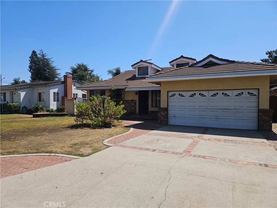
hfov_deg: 73.9
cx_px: 138
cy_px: 104
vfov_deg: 58.9
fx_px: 184
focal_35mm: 23
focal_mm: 5.4
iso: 25
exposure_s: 1/2490
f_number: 1.8
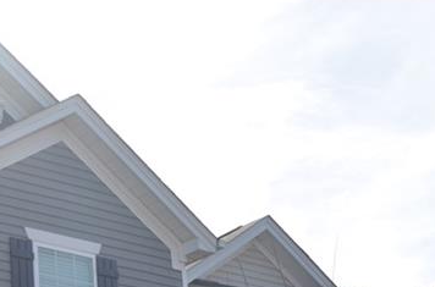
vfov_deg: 13.7
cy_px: 396
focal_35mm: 95
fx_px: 1144
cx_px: -117
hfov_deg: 19.9
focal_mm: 22
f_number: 9
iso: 100
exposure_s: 1/200
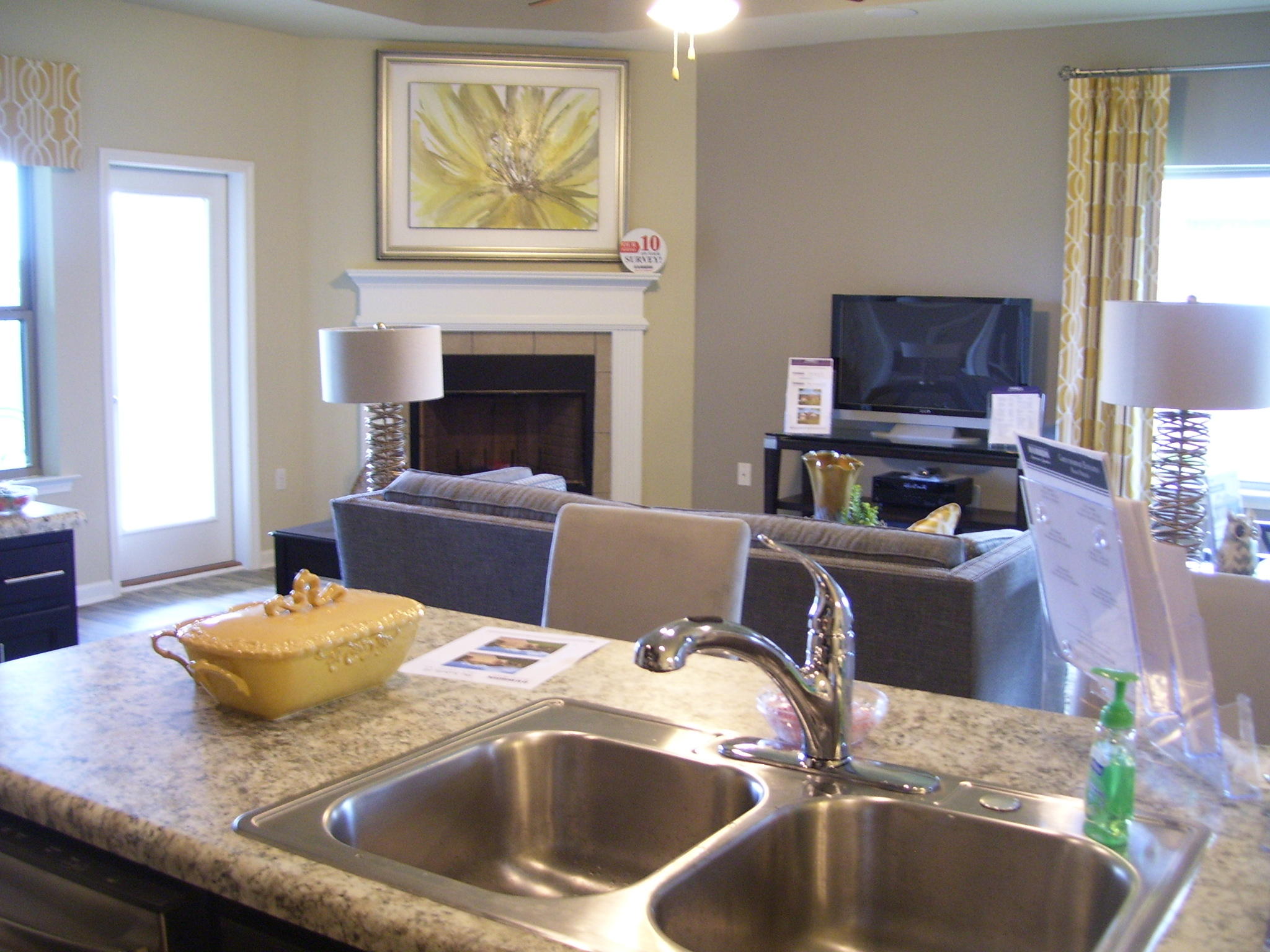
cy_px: 476
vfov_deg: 38.7
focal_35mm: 37
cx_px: 635
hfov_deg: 50.1
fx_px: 1357
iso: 160
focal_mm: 6
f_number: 2.7
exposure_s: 1/15
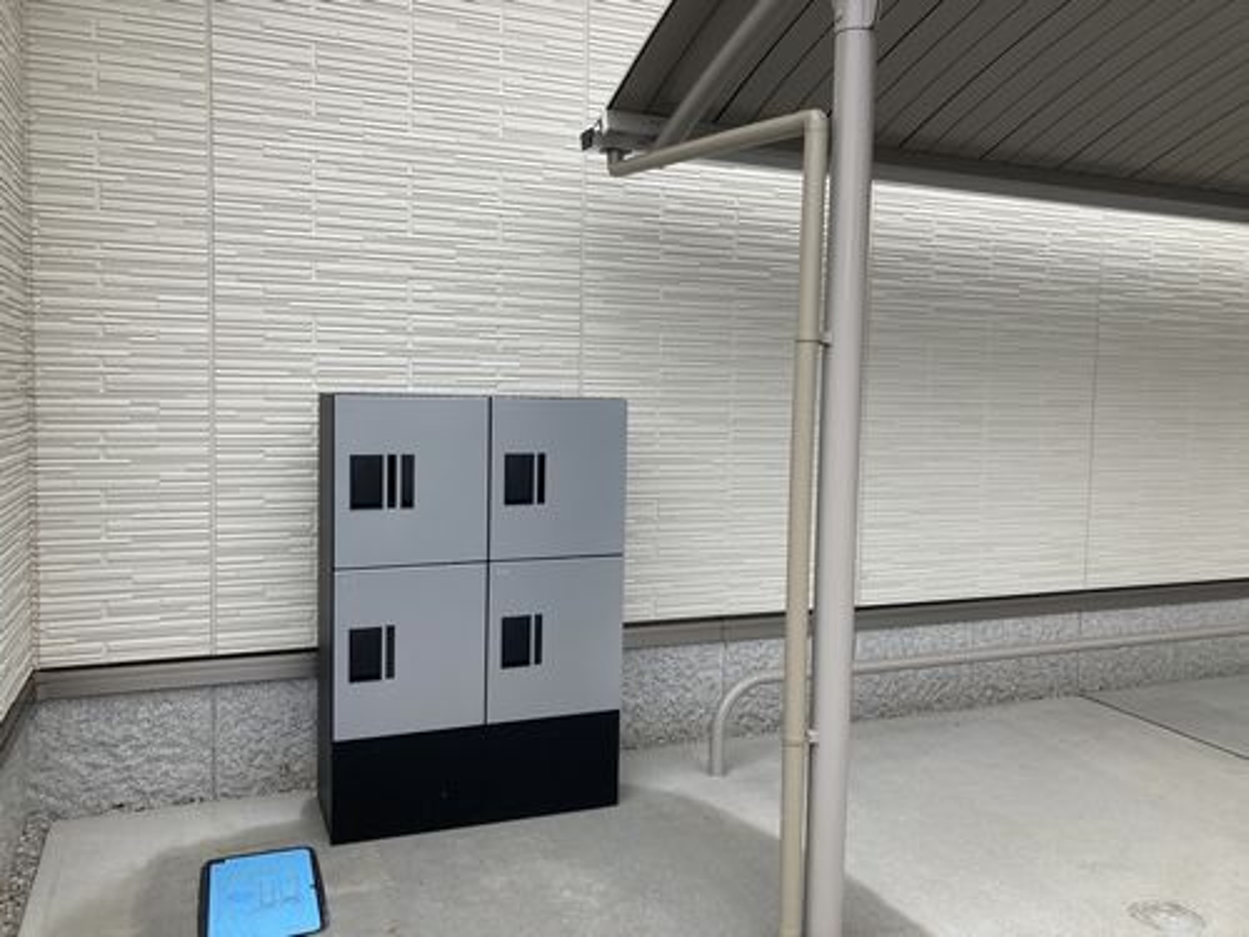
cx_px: 624
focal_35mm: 28
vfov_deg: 49.7
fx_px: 1010
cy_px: 468
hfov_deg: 63.4
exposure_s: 1/585
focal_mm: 3.99
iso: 20
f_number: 1.8
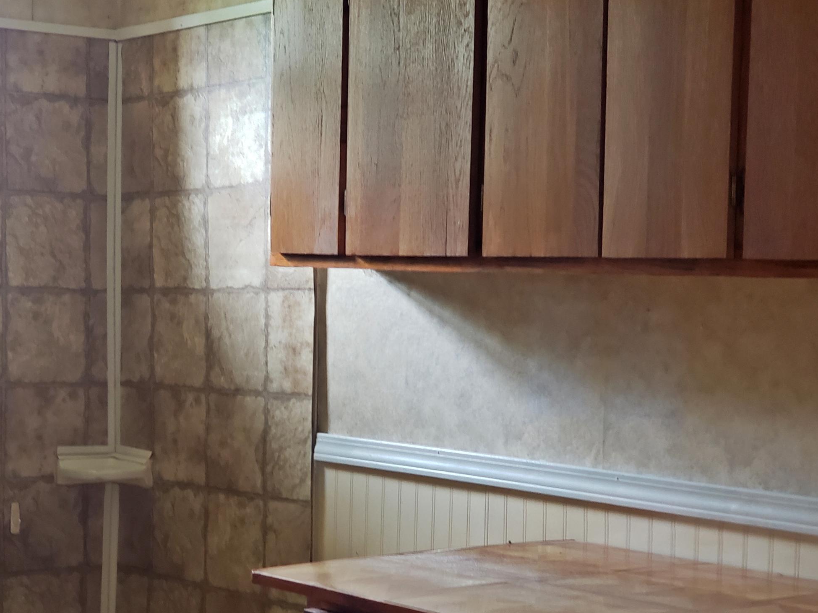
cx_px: 224
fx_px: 1891
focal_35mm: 80
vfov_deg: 18.4
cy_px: 436
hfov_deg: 24.2
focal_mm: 6
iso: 250
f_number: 2.4
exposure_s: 1/15
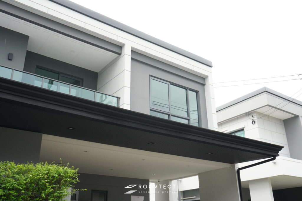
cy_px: 100
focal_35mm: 36
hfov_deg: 53.1
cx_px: 151
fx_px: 302
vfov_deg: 36.9
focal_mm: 24
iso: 800
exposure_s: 1/160
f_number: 10
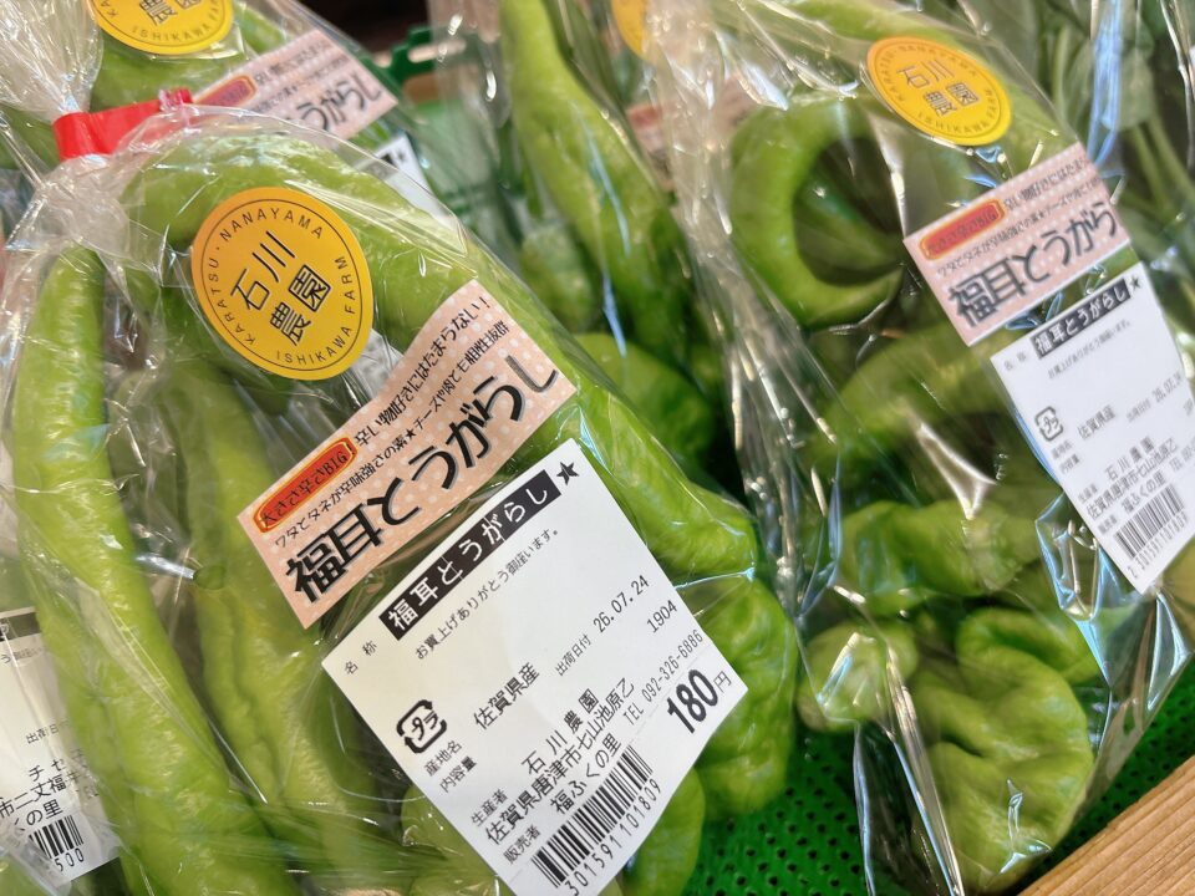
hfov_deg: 67.3
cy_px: 448
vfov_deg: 53.1
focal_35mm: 26
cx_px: 598
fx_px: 898
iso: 80
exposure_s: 1/60
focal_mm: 5.96
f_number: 1.6
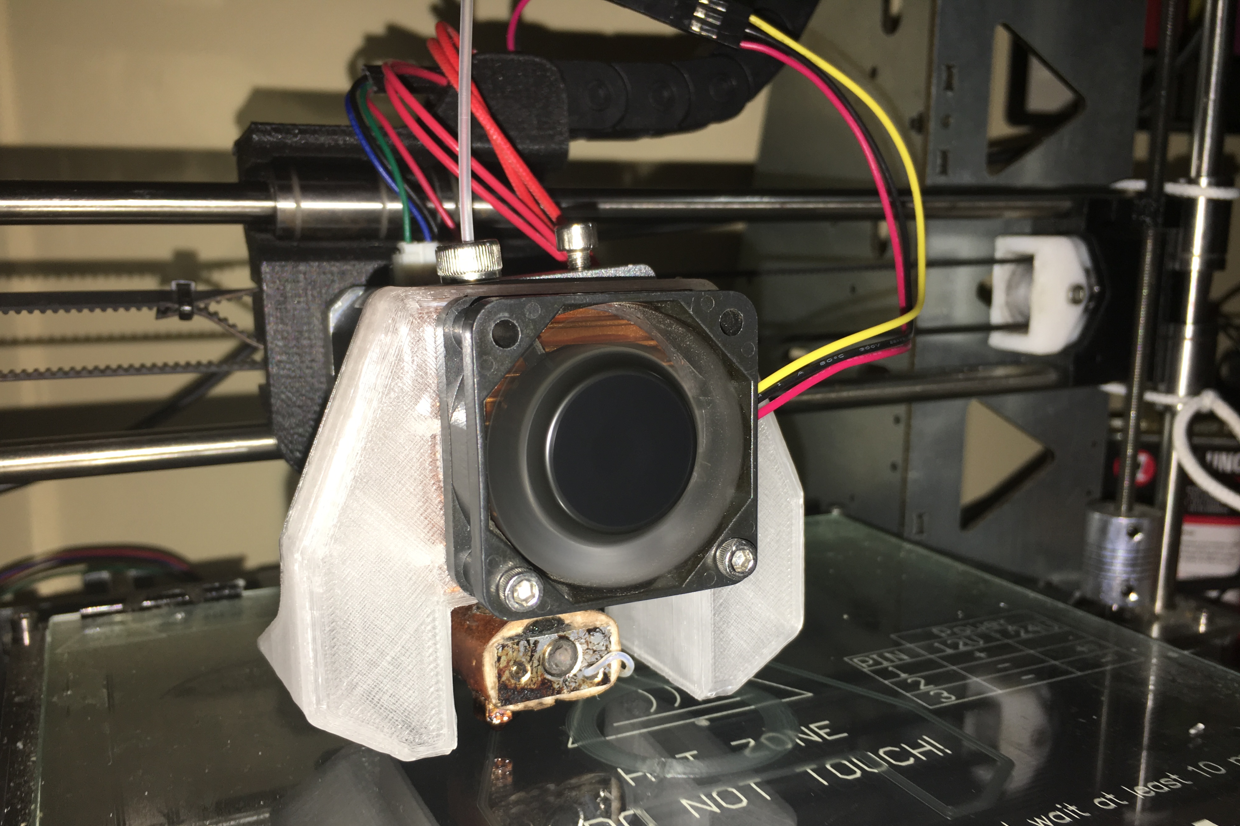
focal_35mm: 31
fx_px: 1068
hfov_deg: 60.3
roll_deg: +0.4
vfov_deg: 42.2
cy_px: 477
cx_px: 603
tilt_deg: -11.0
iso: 25
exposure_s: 1/38
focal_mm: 4.15
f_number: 2.2
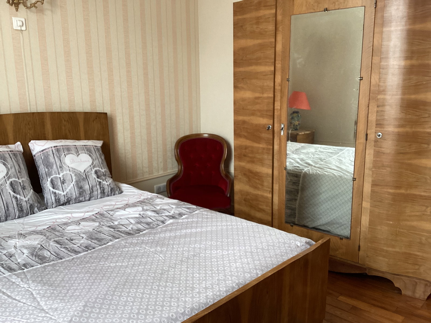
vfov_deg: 45.4
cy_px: 162
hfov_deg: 58.4
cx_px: 216
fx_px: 386
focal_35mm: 31
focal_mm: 3.3
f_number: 2.4
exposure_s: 1/60
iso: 100
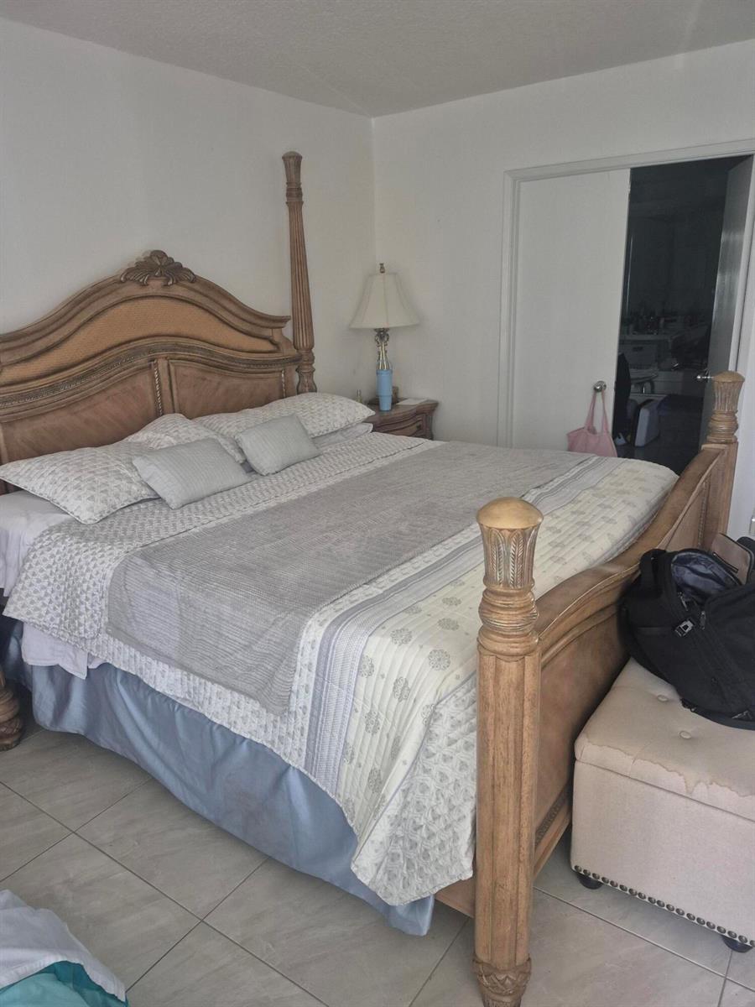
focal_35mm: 23
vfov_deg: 73.9
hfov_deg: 58.9
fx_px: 669
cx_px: 378
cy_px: 504
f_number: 1.8
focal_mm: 5.4
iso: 800
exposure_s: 1/60
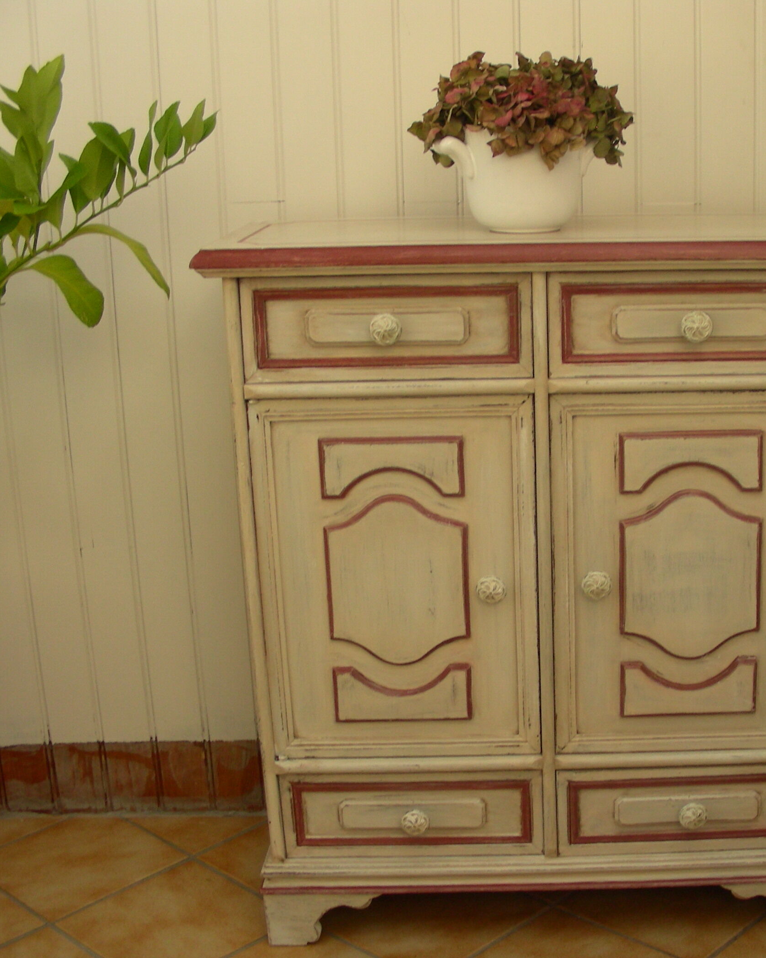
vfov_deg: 37.3
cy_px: 483
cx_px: 615
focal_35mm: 50
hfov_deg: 29.5
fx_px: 1417
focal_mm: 6.3
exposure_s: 1/42.7
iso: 50
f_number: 3.5
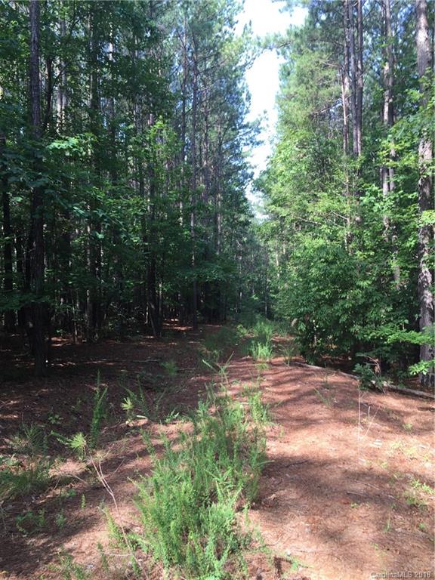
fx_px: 486
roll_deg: +0.1
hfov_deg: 48.2
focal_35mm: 29
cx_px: 218
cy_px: 290
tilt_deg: -2.3
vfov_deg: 61.7
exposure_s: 1/159
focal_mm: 4.15
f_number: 2.2
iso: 32
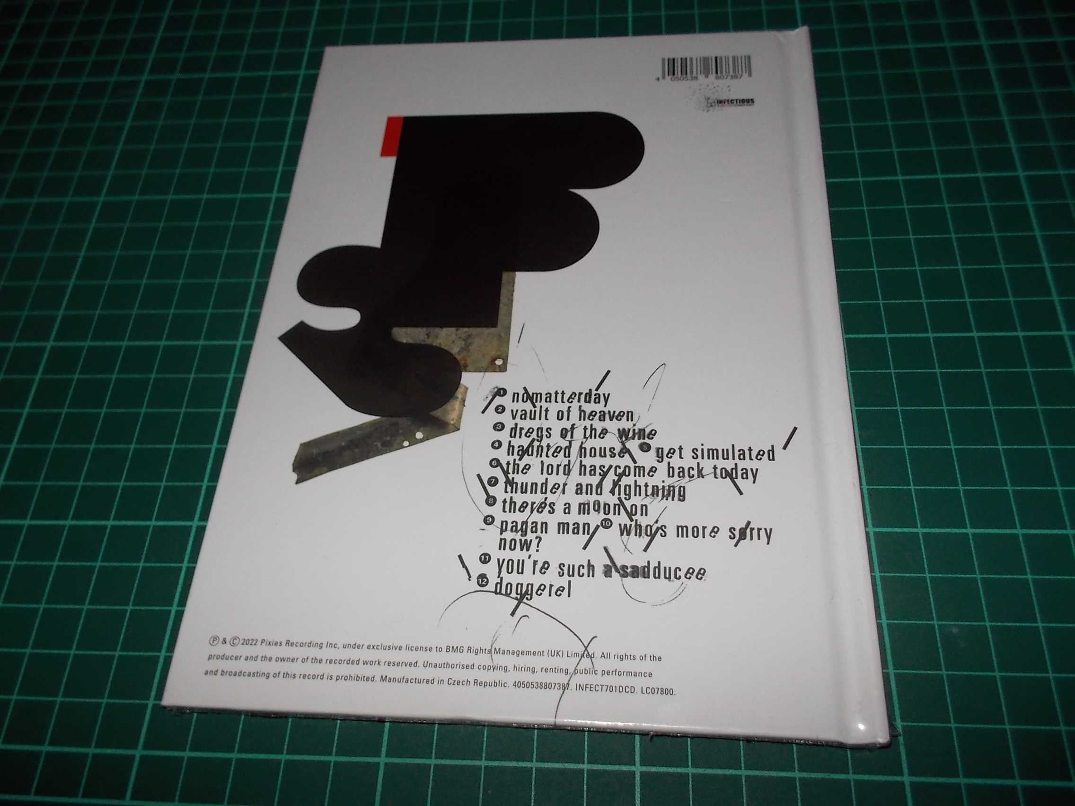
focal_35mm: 29
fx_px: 901
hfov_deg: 61.7
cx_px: 538
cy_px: 403
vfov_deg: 48.2
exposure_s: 1/30
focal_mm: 4.1
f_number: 3.3
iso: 200
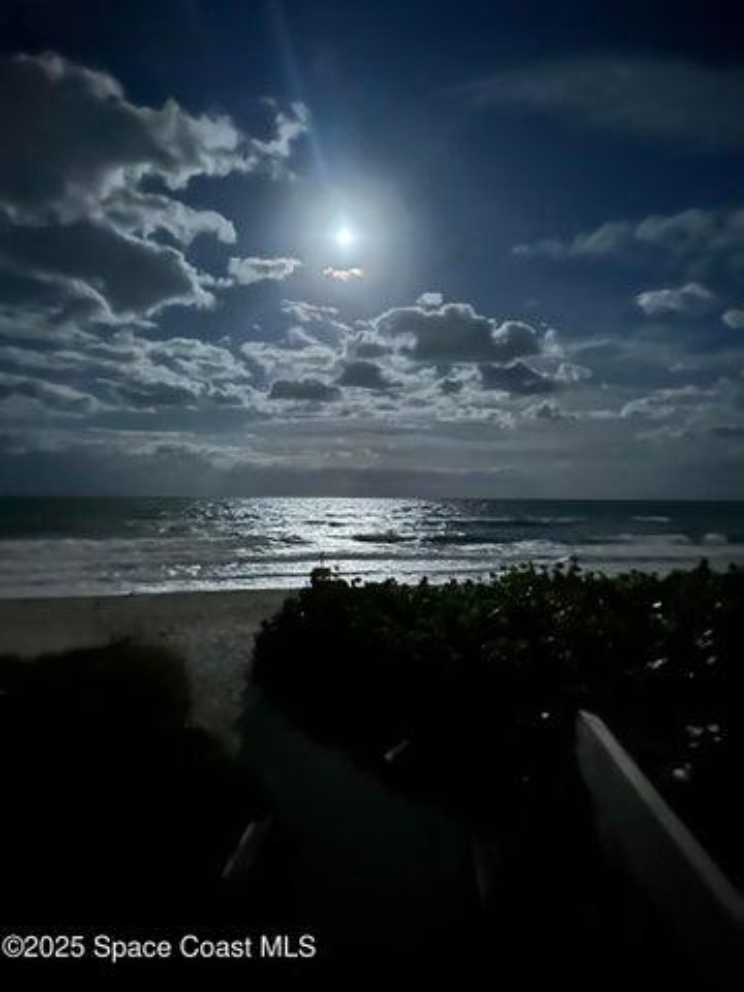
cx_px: 372
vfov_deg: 71.6
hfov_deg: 56.8
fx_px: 688
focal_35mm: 24
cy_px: 496
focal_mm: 6.86
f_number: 1.78
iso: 5000
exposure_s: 1/9
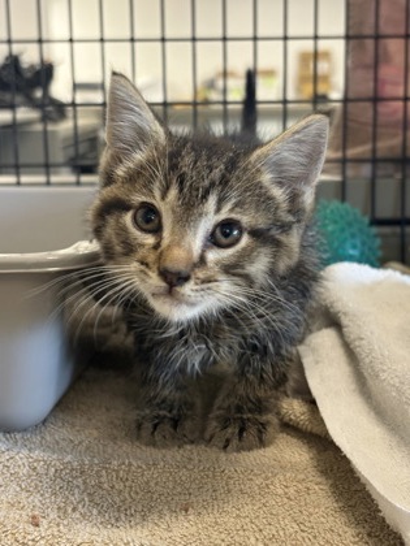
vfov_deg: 36.8
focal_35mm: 52
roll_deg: +0.9
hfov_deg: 28.0
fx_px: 821
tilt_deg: -11.1
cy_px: 273
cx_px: 205
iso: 160
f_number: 1.6
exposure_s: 1/48
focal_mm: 5.96
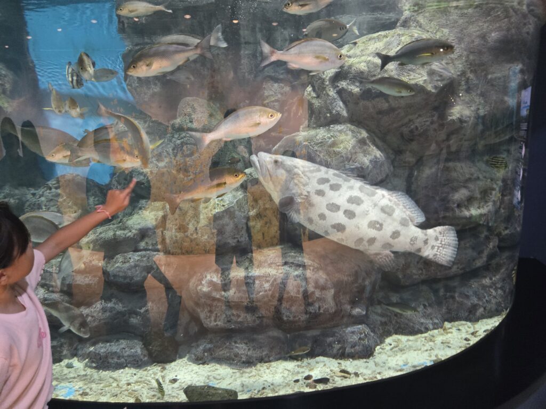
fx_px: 363
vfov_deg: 58.9
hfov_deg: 73.9
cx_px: 273
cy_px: 204
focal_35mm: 23
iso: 800
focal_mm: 5.4
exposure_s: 1/60
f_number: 1.8
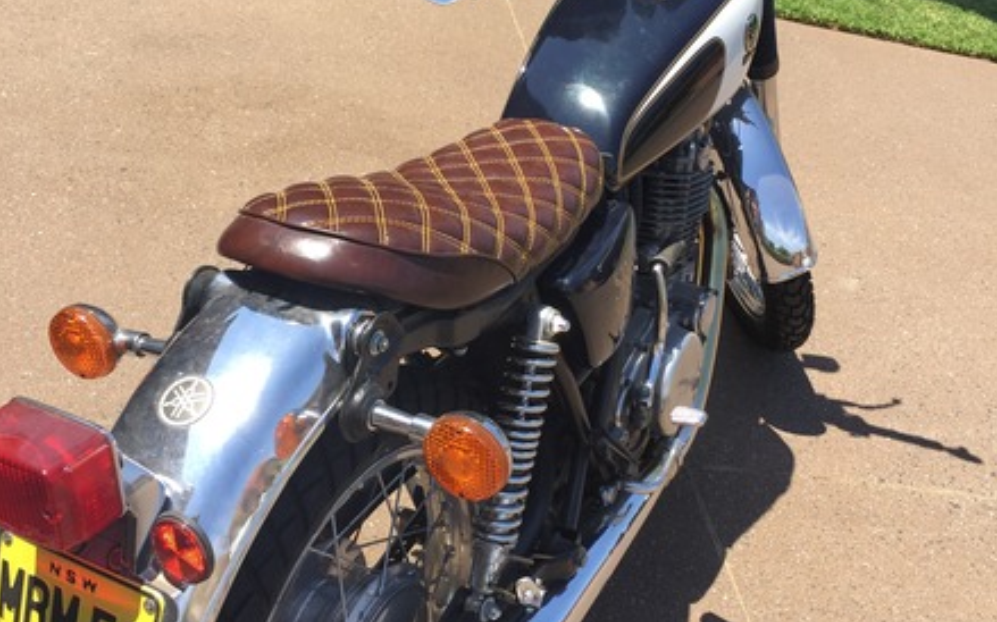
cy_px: 291
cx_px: 493
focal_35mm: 42
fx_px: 1141
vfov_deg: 30.5
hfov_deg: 47.2
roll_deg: -14.0
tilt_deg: -34.0
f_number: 2.2
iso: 32
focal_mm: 4.15
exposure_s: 1/920
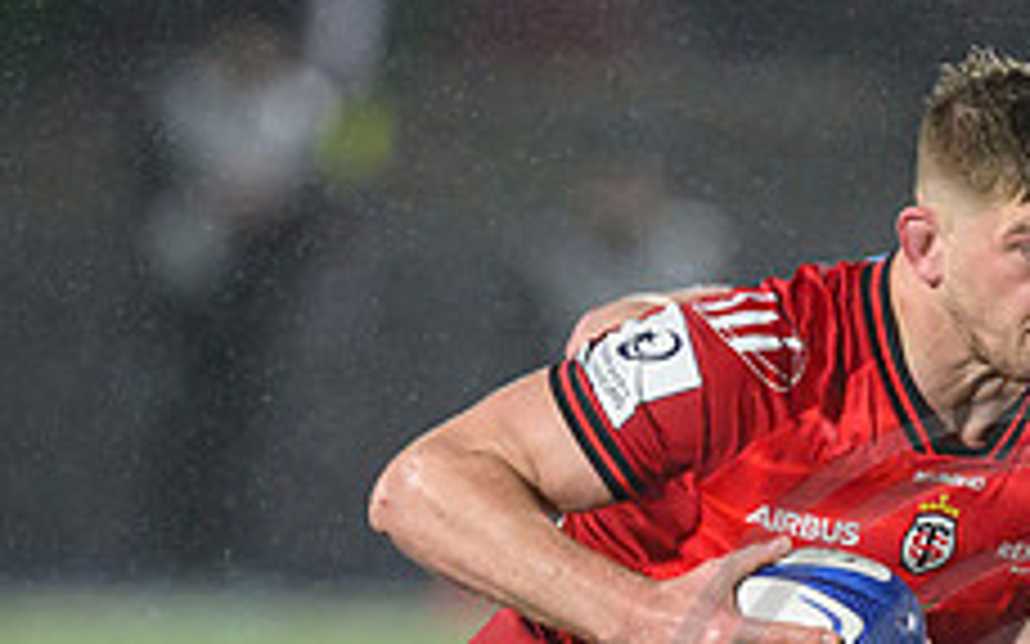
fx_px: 35248
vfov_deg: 1.0
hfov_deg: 1.7
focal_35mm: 1256
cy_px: 876
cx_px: 725
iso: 4000
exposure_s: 1/2000
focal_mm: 400
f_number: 3.2
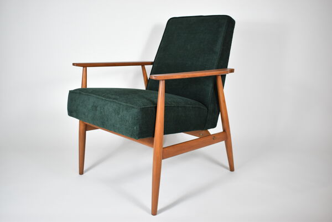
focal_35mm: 36
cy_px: 111
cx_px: 166
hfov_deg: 53.1
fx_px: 332
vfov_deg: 36.9
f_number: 4
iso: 1400
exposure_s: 1/125
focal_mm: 24
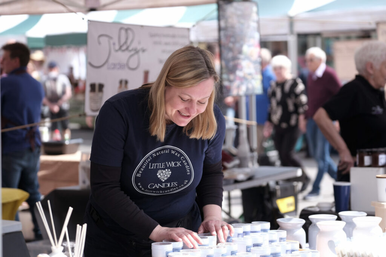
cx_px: 193
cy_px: 128
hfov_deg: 20.6
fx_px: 1061
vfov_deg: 13.8
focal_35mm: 99
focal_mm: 66
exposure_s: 1/1000
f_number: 2.8
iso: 200
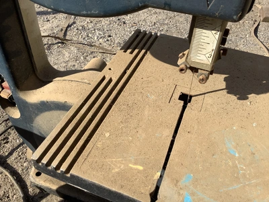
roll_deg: -3.3
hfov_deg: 58.4
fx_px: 241
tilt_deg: -42.4
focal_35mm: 31
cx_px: 134
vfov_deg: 45.4
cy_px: 101
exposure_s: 1/1072
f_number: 2.4
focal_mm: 3.3
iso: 25
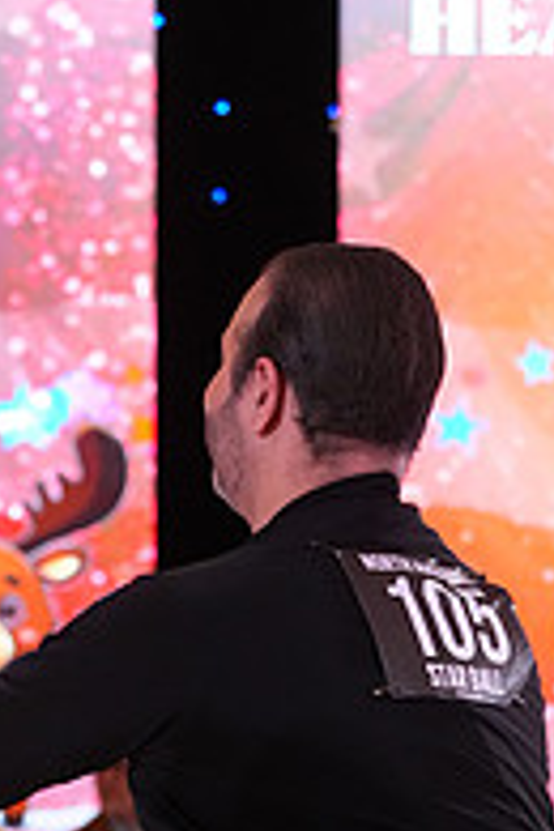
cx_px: 19
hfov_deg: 5.4
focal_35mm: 256
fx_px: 5909
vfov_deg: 7.9
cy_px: 1197
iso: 3200
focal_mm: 86
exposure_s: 1/250
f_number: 4.5
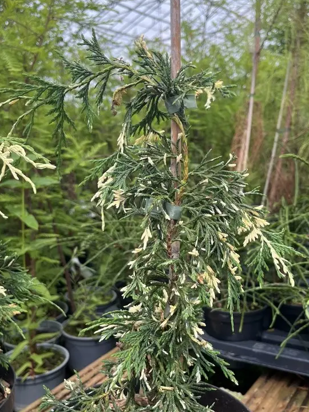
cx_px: 167
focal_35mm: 39
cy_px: 236
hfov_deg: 36.8
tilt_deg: -10.3
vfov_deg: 47.7
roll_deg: +0.8
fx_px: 464
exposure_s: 1/335
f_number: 1.6
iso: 50
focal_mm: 5.1
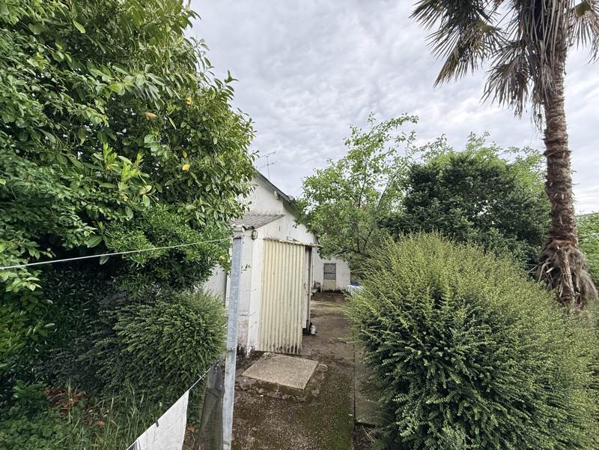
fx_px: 242
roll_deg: -1.6
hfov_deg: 102.1
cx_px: 300
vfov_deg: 85.7
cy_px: 225
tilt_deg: +8.3
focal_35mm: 14
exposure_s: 1/370
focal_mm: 2.22
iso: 50
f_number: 2.2
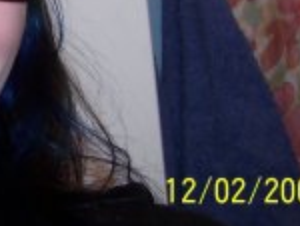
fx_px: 833
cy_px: -34
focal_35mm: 96
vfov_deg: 15.0
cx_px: -28
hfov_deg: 19.6
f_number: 2.8
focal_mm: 5.6
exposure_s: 1/60
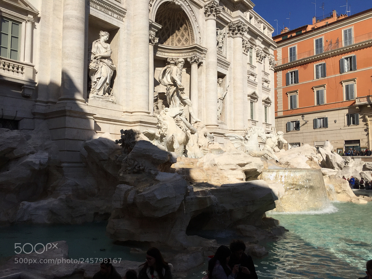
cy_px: 140
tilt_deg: +4.4
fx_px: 312
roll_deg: -0.4
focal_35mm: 29
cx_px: 186
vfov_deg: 48.2
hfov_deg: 61.7
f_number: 2.2
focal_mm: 4.15
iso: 32
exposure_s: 1/4405
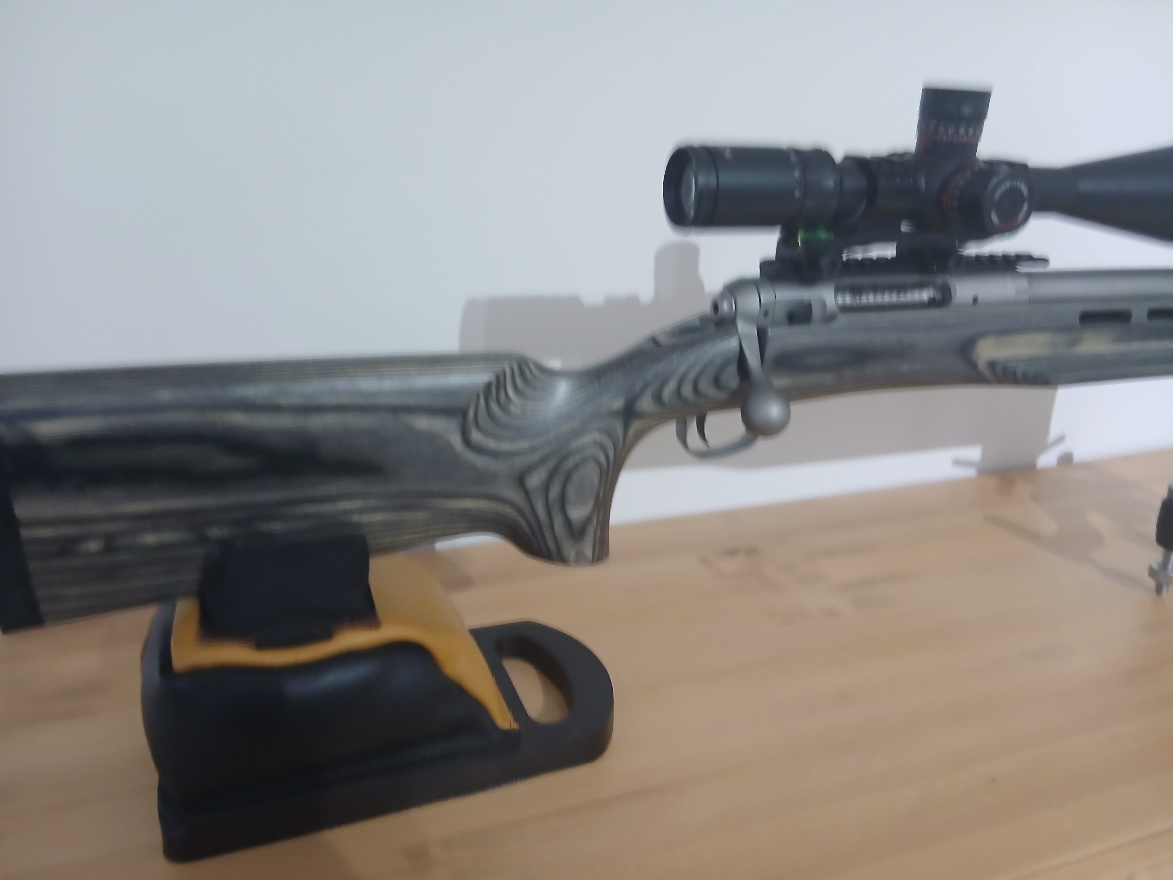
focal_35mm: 26
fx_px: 881
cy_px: 440
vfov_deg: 53.1
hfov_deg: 67.3
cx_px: 586
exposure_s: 1/25
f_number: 1.8
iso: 320
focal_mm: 3.98
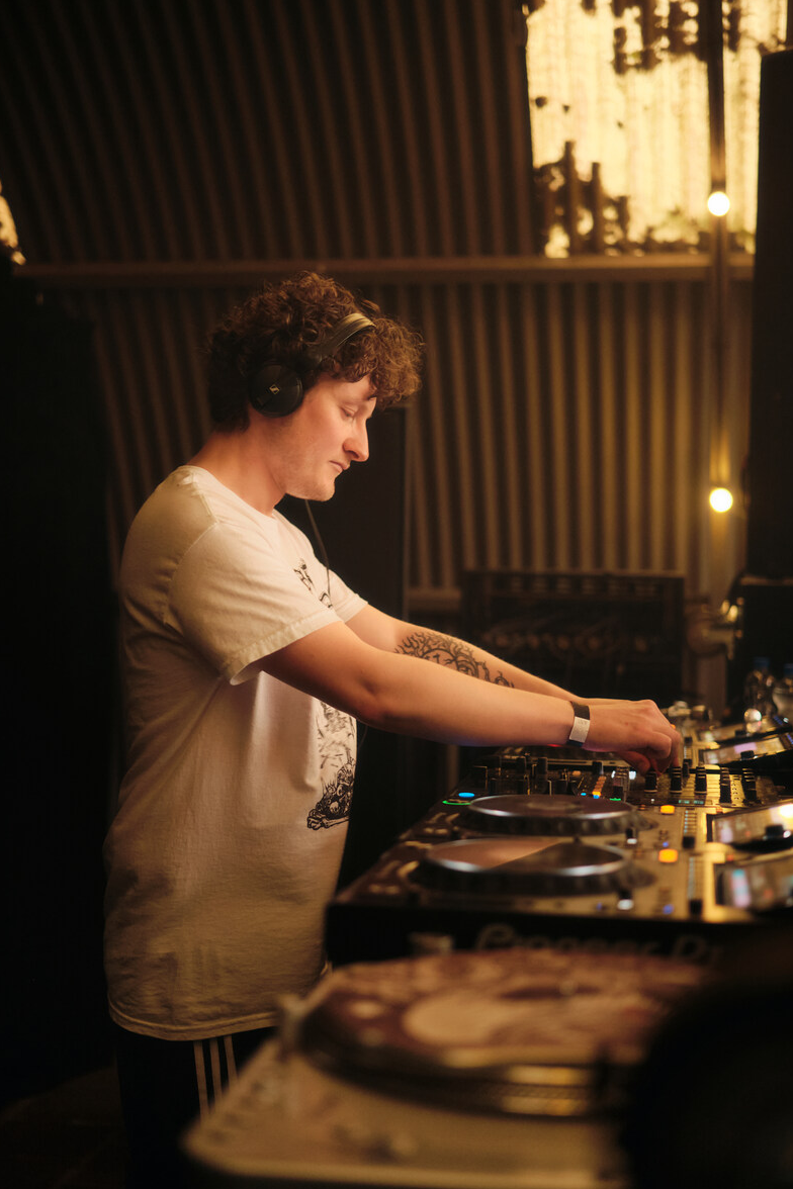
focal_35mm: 51
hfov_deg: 26.5
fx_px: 1685
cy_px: 605
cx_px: 402
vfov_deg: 38.9
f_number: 1.4
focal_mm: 33
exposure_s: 1/125
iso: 1250
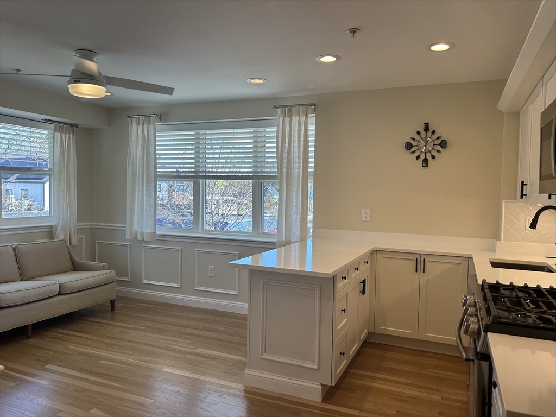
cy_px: 208
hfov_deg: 67.3
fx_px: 418
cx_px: 278
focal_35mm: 26
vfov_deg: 53.1
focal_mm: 5.7
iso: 40
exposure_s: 1/259
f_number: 1.5
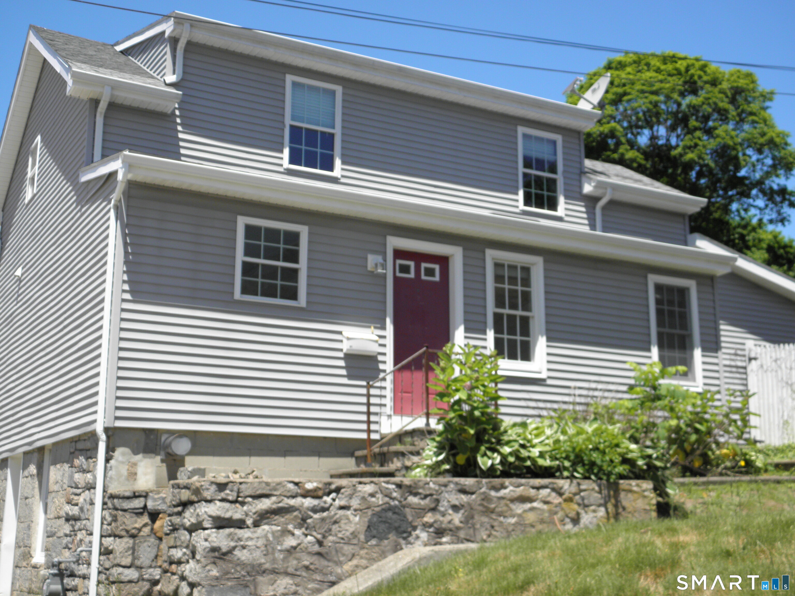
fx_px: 1011
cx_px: 398
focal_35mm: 44
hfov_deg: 42.9
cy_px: 298
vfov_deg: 32.9
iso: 100
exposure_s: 1/500
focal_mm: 7.9
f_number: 3.9
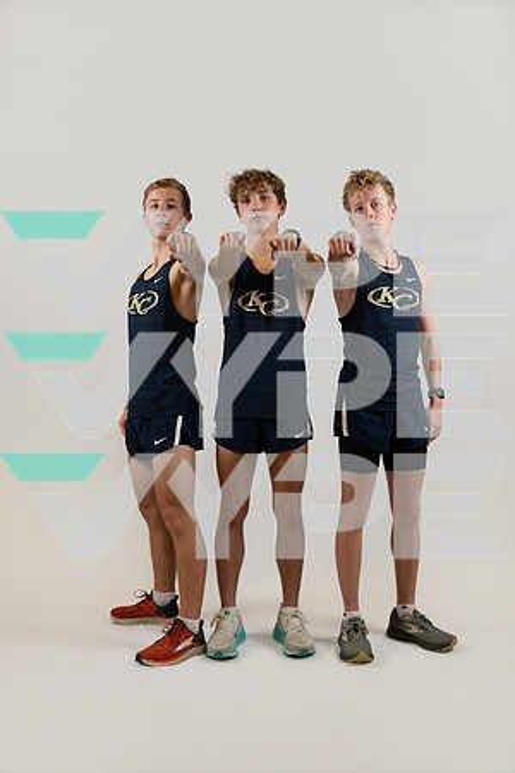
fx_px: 809
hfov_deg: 35.3
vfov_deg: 51.0
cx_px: 258
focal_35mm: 38
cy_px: 386
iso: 320
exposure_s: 1/125
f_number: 4
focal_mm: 37.7
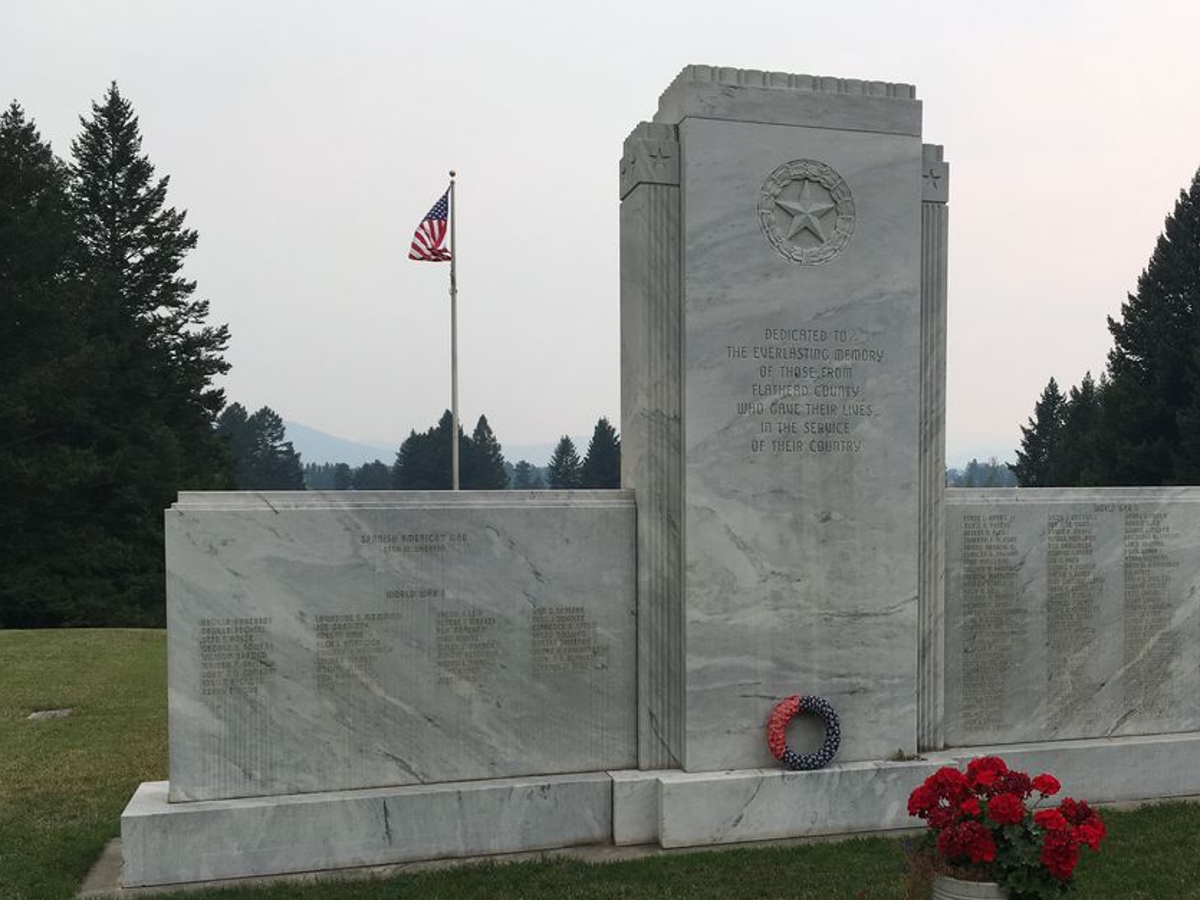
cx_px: 693
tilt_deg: -4.2
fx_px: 1213
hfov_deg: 52.4
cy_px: 538
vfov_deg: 40.5
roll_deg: -0.3
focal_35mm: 35
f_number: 2.2
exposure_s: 1/635
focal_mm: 4.15
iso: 25
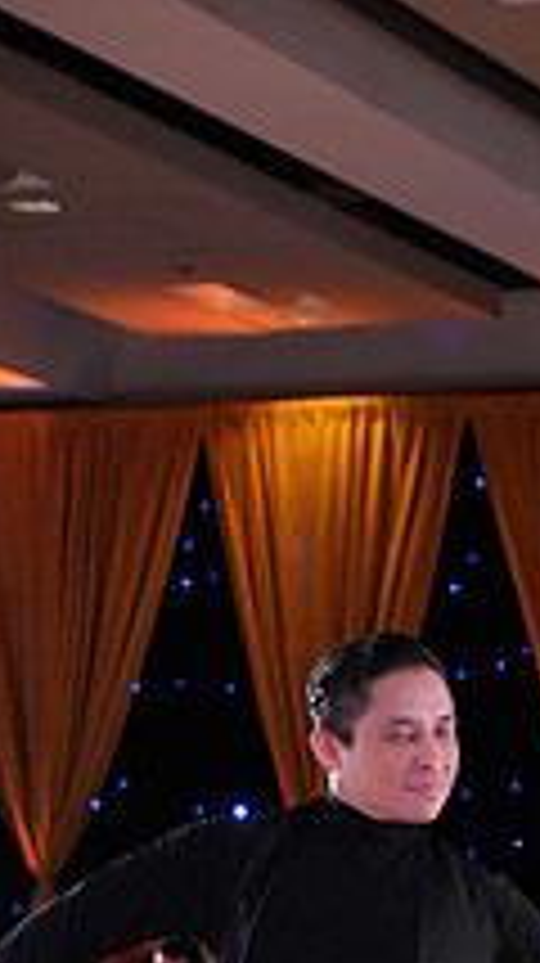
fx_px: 3623
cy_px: 1264
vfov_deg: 14.5
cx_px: 853
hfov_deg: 8.3
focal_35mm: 142
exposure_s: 1/500
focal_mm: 50
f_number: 4
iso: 1250
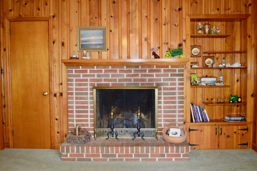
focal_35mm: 34
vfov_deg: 38.3
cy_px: 86
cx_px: 128
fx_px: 246
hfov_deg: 55.1
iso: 1250
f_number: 3.8
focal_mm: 23
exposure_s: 1/60
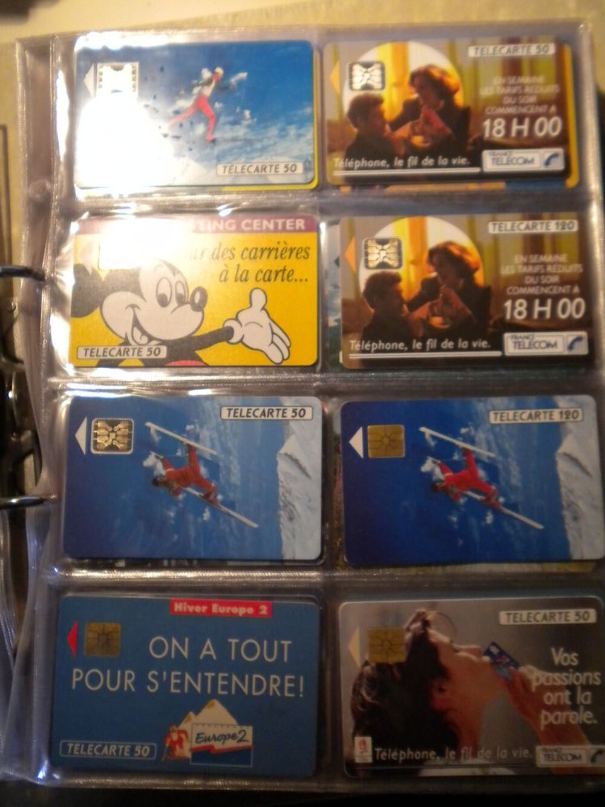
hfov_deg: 40.7
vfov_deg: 52.6
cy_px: 404
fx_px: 815
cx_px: 302
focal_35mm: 35
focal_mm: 6.3
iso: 400
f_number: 3.1
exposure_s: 1/32
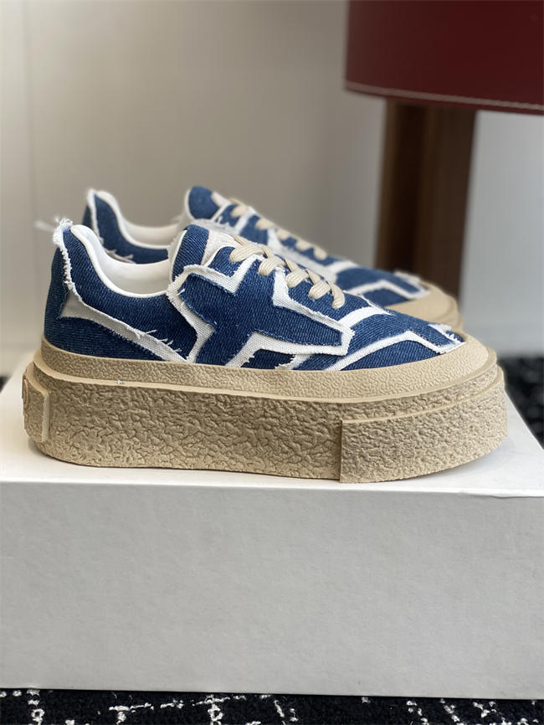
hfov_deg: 28.0
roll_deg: -2.9
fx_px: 1089
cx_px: 272
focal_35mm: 52
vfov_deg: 36.8
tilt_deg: -16.1
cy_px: 362
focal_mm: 6
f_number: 2
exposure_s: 1/125
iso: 20
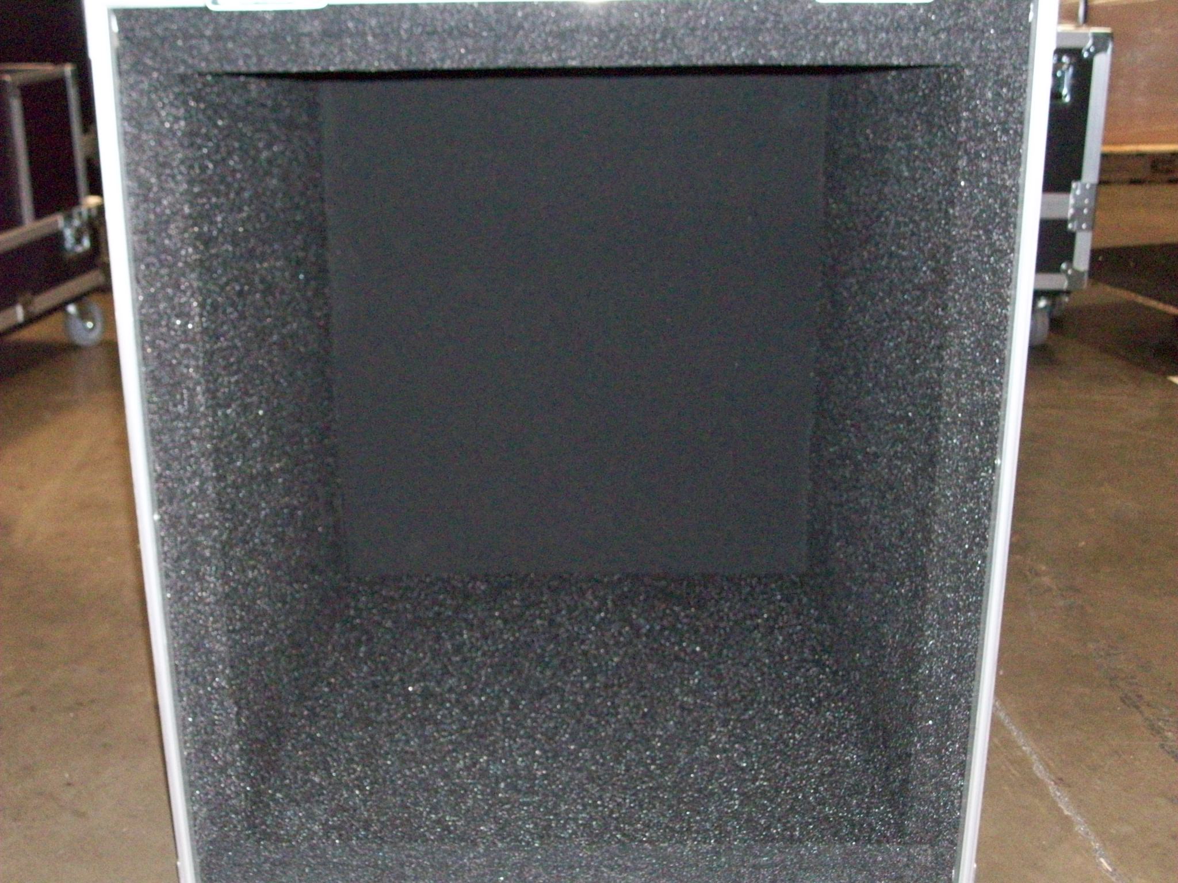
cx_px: 589
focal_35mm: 42
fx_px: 1429
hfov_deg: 44.8
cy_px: 442
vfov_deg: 34.3
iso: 320
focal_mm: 7.1
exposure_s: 1/65.1
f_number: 3.2
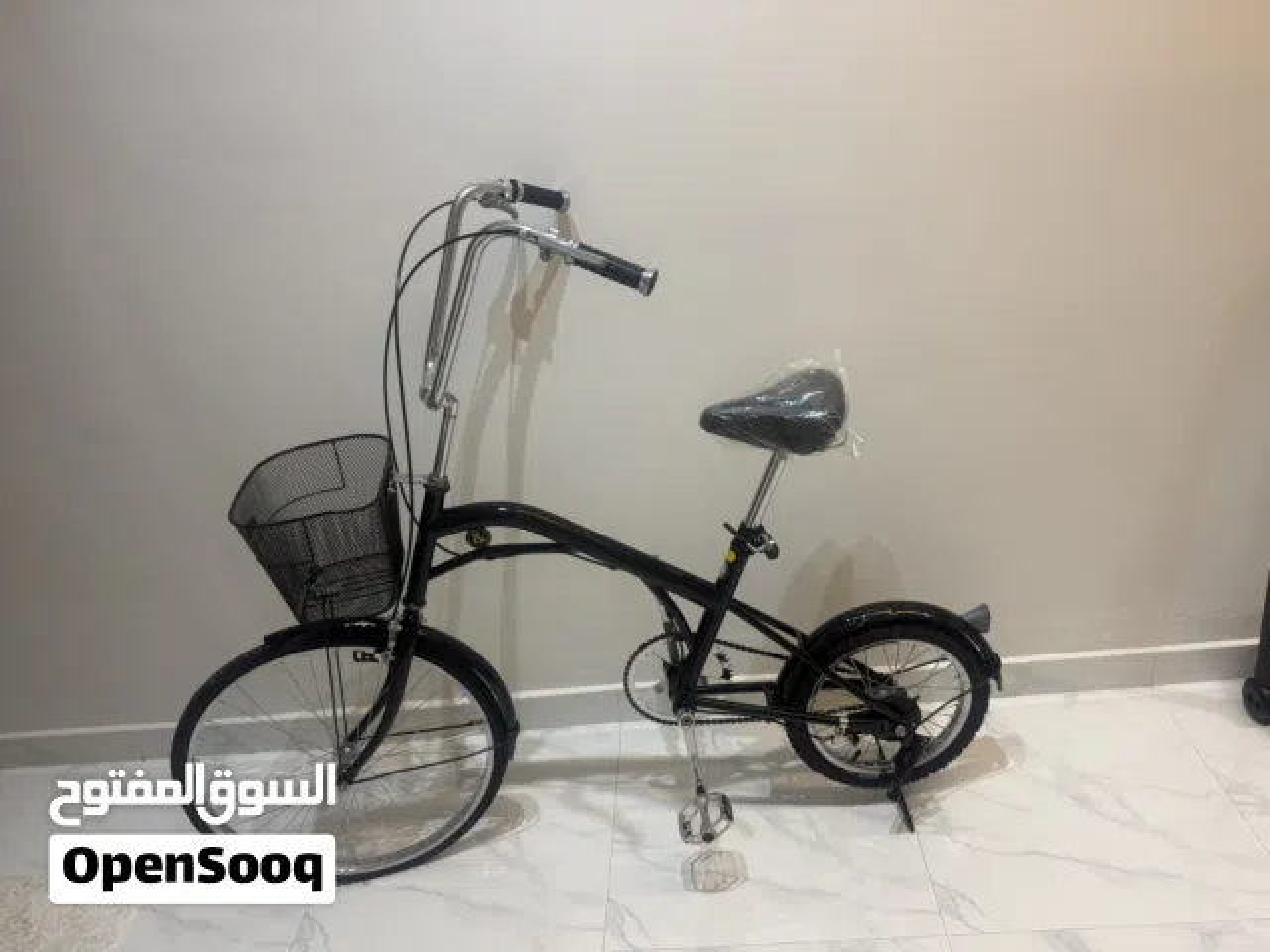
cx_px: 635
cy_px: 476
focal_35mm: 24
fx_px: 881
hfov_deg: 71.6
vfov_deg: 56.8
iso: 160
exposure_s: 1/50
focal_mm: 6.76
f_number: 1.78
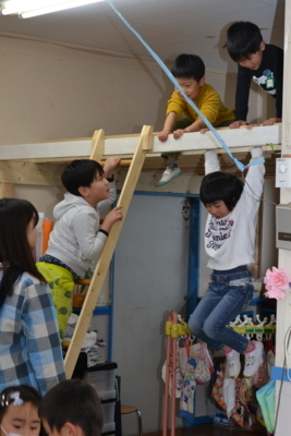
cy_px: 218
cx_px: 146
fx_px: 909
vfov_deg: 27.0
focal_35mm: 75
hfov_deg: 18.2
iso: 400
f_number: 3.5
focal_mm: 50
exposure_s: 1/60
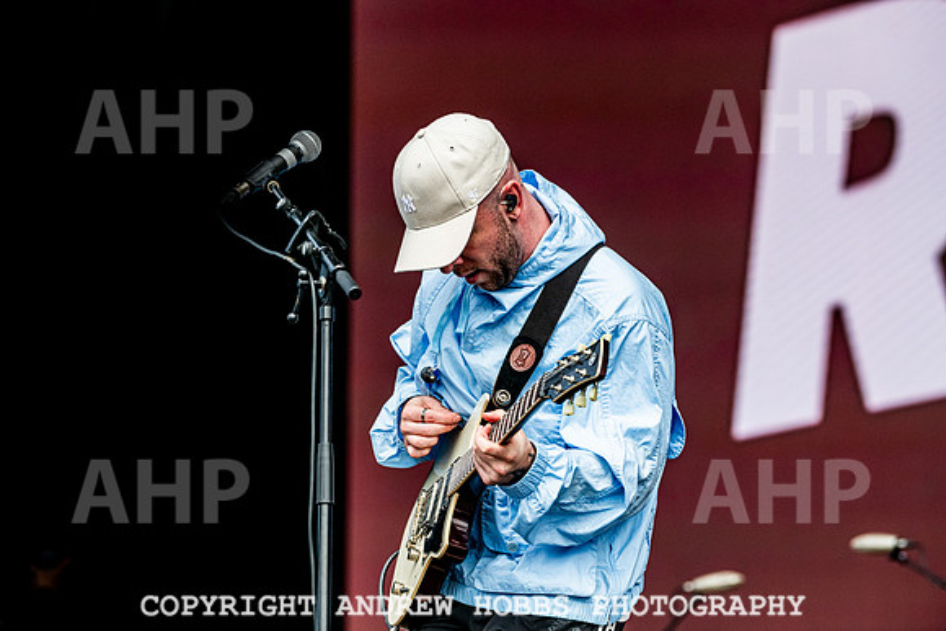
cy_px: 316
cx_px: 473
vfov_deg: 8.9
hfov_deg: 13.2
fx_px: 4074
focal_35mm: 155
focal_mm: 155
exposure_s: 1/5000
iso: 400
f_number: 4.5
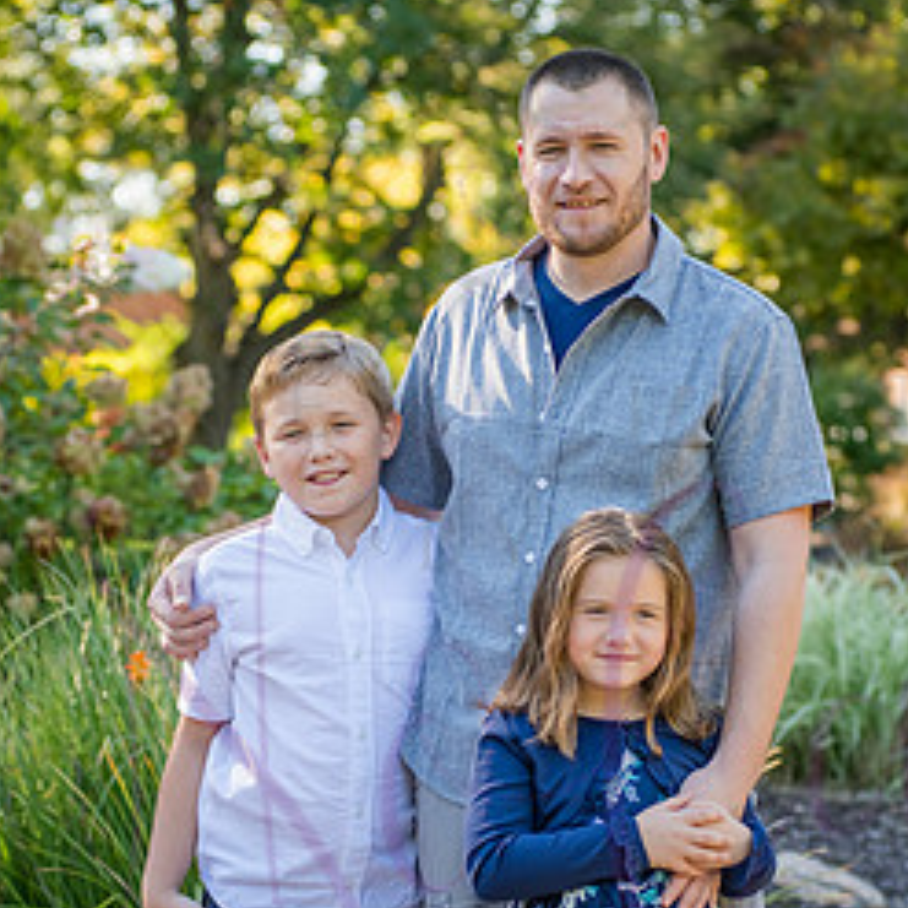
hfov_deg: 14.1
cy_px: 537
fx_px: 3680
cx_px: 529
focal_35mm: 124
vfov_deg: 14.1
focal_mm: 80
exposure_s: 1/400
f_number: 4
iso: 400
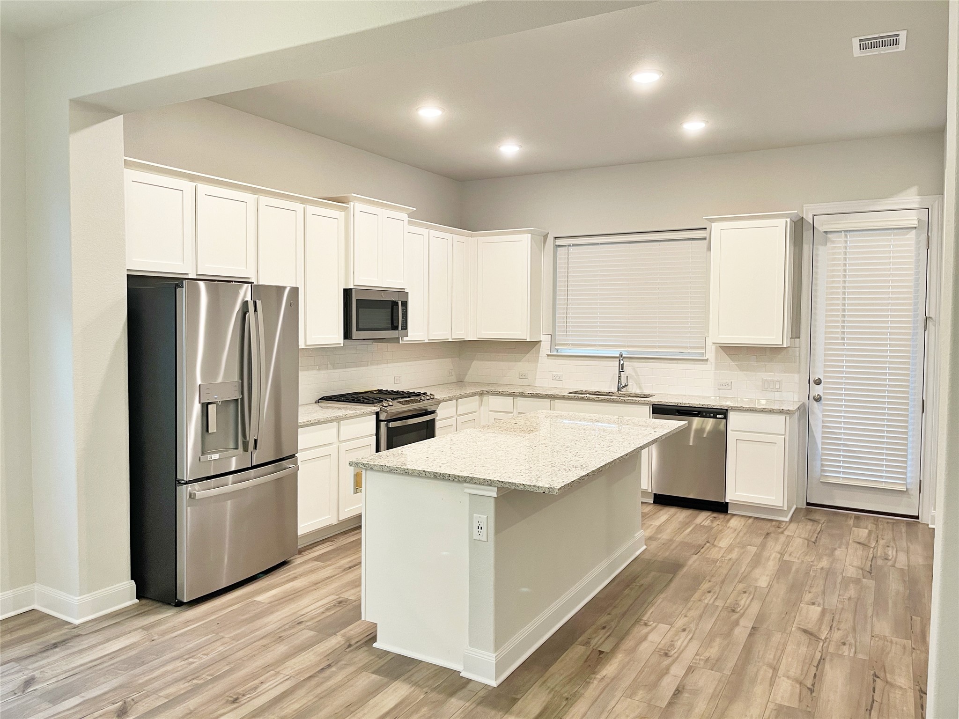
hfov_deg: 67.3
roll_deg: -0.6
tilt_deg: -2.6
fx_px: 720
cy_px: 360
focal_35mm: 26
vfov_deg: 53.1
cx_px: 480
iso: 100
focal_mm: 5.1
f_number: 1.6
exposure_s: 1/60
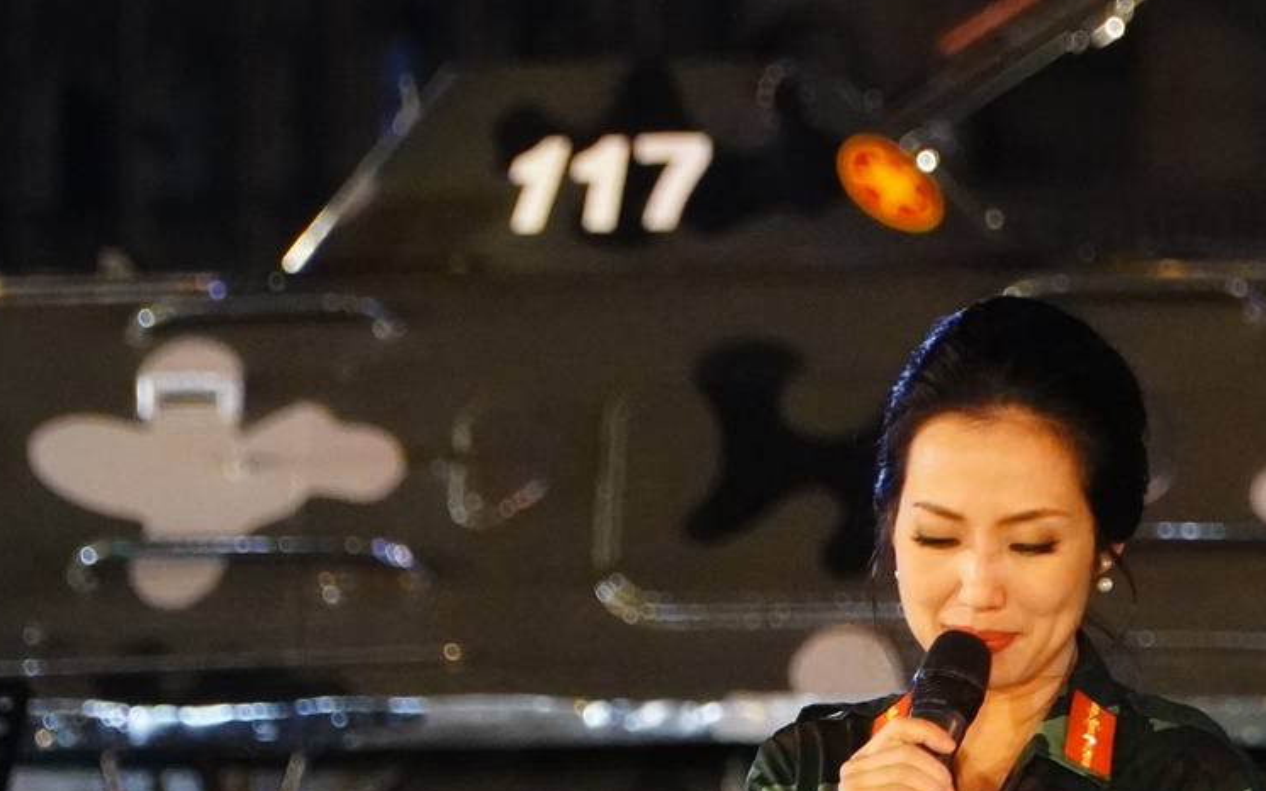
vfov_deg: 3.0
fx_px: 14847
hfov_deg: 4.9
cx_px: 1266
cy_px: 833
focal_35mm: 430
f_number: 4
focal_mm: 105
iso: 3200
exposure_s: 1/50
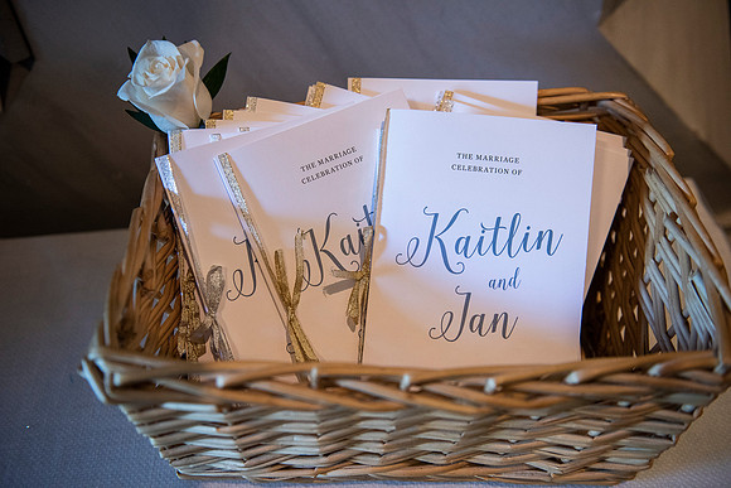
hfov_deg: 54.4
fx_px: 711
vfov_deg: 37.9
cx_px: 366
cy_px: 244
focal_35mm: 35
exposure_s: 1/250
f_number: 2.8
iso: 1600
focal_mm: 35
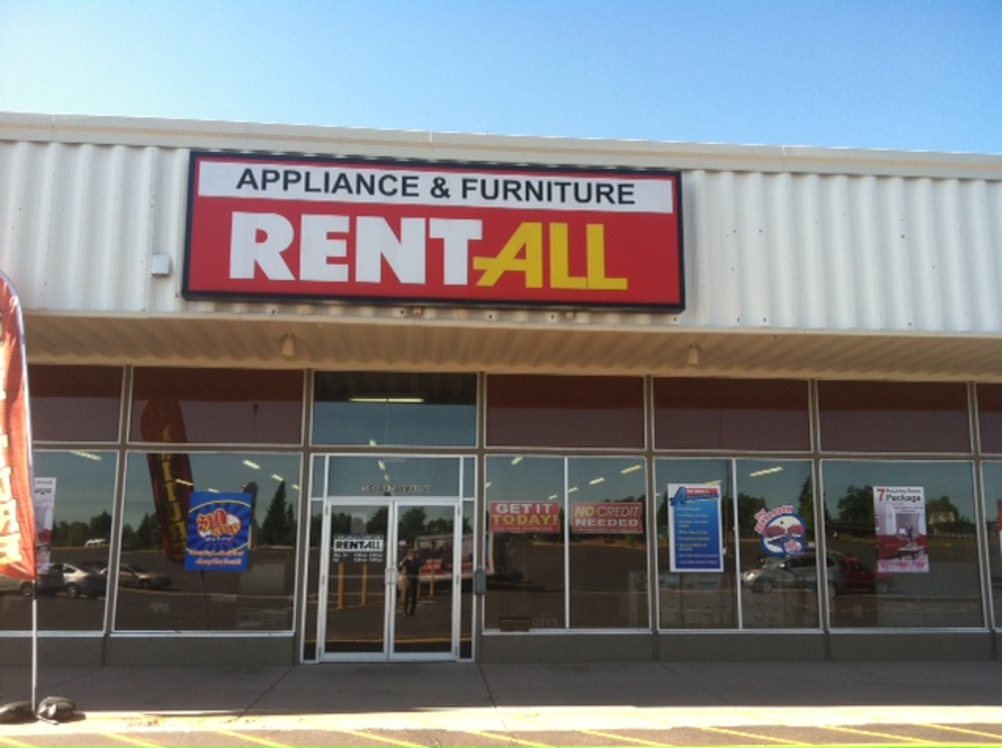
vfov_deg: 40.6
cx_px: 501
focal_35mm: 35
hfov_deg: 52.7
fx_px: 1012
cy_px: 374
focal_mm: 3.85
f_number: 2.8
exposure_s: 1/366
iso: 80
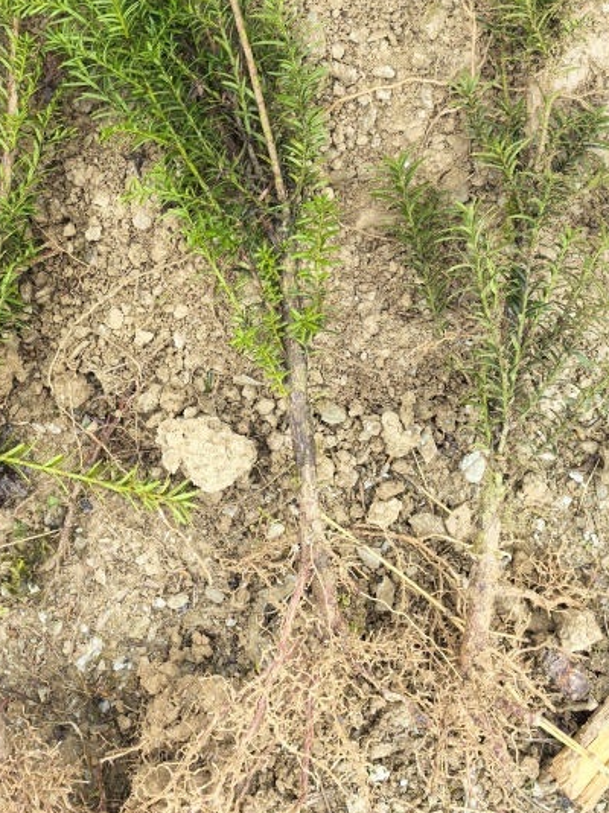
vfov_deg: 34.5
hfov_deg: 26.6
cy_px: 161
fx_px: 1268
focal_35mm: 54
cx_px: 149
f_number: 2
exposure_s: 1/152
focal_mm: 5.75
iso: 50
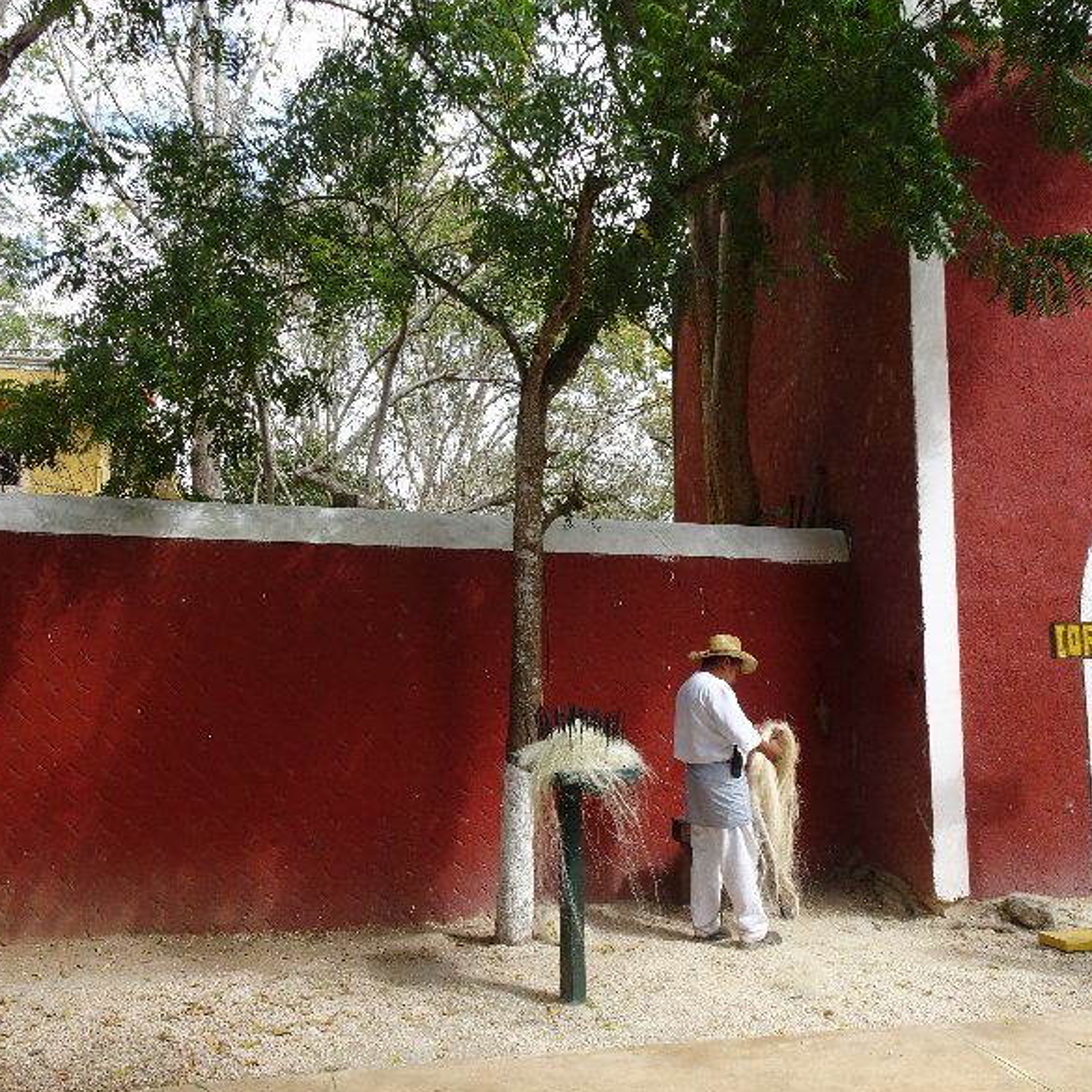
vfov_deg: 55.6
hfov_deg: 55.5
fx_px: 1035
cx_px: 482
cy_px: 554
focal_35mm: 29
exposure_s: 1/320
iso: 80
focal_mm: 4.1
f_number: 3.5
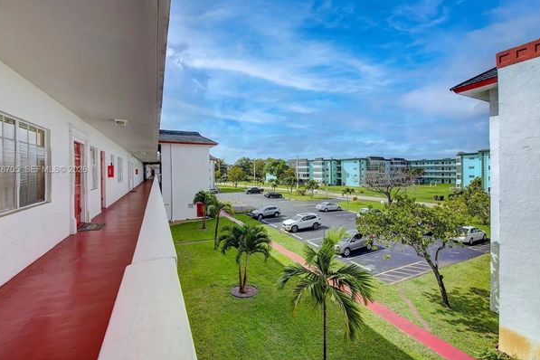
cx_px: 264
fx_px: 225
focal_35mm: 15
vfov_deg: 77.3
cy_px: 170
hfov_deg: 100.4
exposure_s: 1/100
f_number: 14
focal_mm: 14
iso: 100
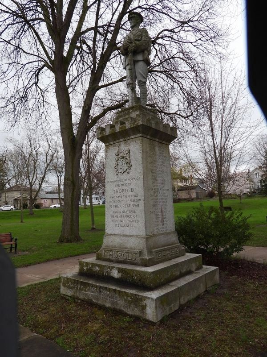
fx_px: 247
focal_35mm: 24
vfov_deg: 71.6
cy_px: 178
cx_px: 134
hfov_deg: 56.8
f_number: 2.8
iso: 100
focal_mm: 4.3
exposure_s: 1/500
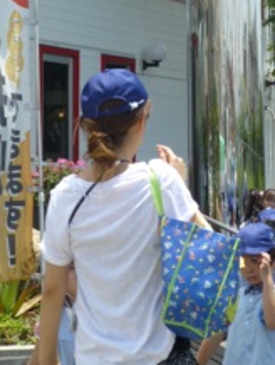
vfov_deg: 17.7
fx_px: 1152
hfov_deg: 13.5
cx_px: 216
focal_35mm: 109
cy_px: 13
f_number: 4.4
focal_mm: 9
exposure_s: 1/500
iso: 100
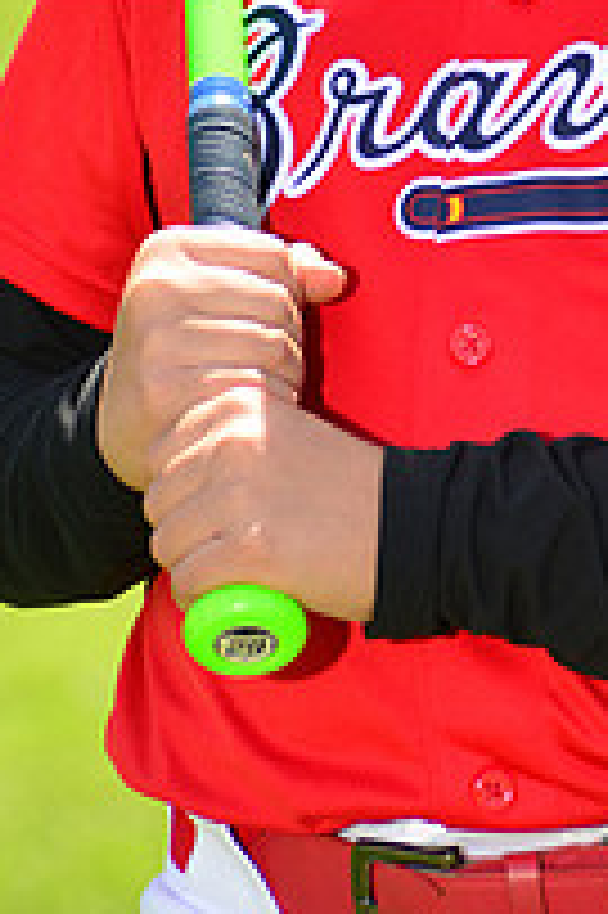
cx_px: 565
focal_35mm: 486
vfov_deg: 4.2
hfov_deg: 2.8
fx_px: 12332
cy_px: -158
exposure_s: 1/250
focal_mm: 170
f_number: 8
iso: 200
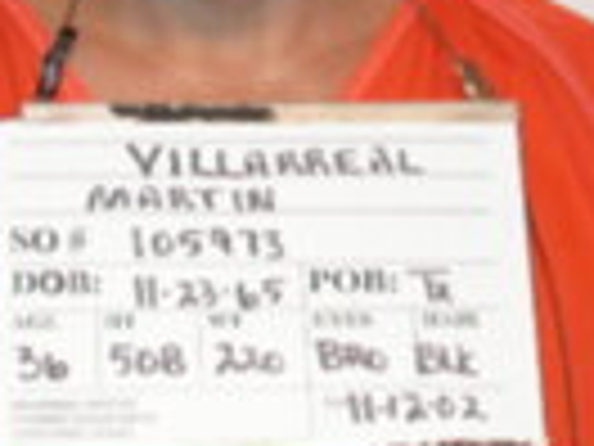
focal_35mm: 162
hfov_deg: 12.2
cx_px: 160
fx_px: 2780
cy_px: -97
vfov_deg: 9.0
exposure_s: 1/60.3
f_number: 3.1
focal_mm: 12.9
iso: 100
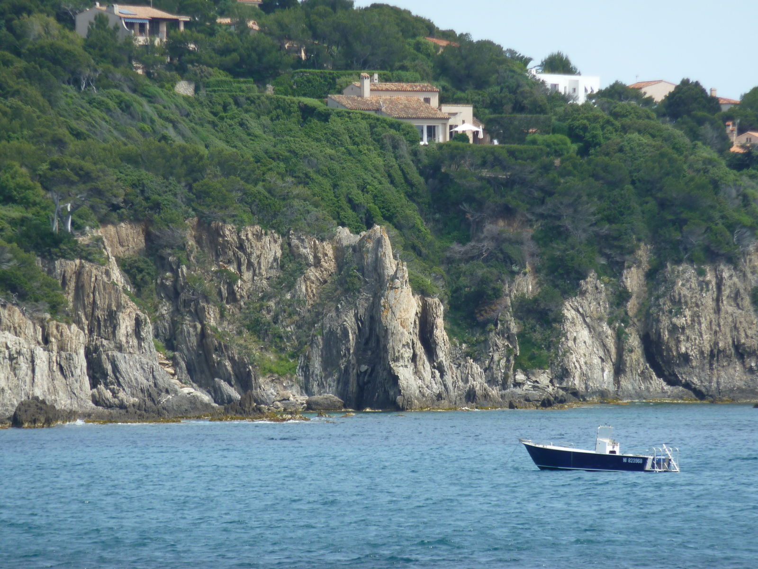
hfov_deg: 6.6
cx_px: 379
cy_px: 284
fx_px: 6569
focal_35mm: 300
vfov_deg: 5.0
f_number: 4.9
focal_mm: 49.2
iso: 80
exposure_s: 1/250
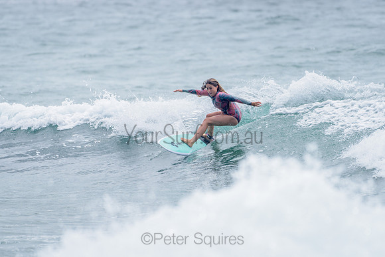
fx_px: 6558
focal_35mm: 613
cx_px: 214
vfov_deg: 2.2
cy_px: 135
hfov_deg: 3.4
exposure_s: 1/2000
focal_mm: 500
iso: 220
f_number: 5.6
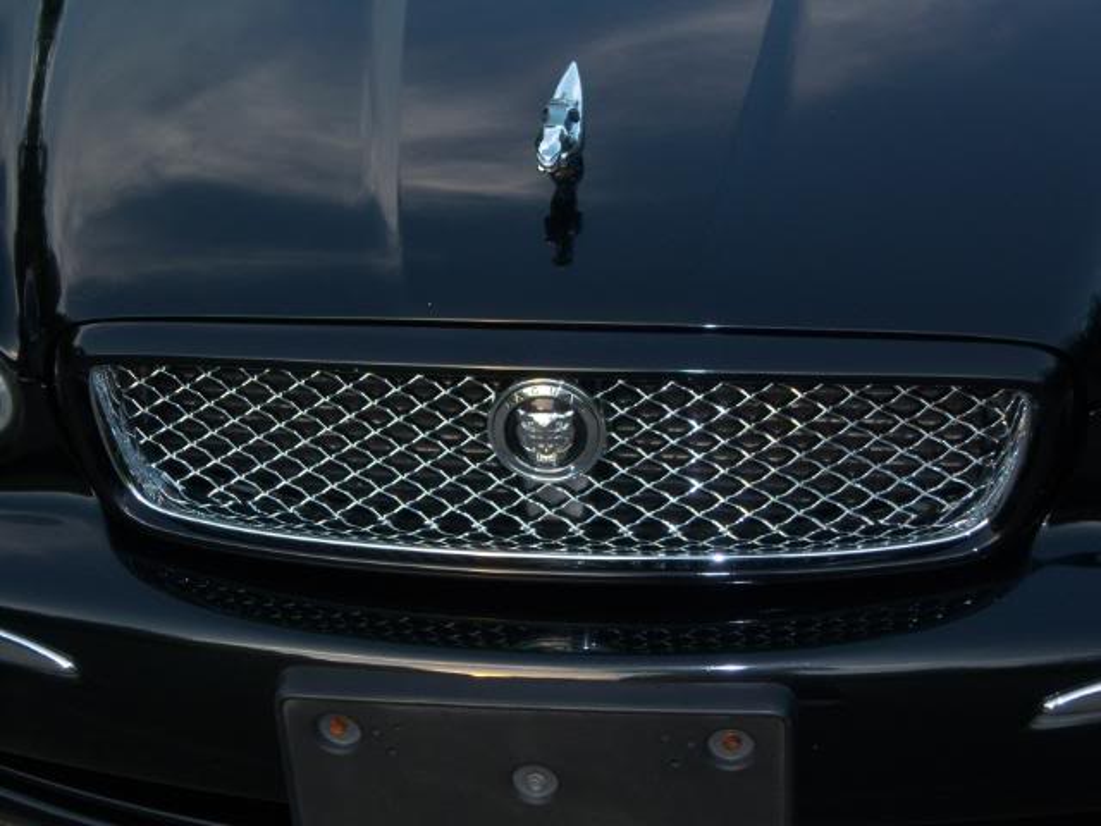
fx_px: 2131
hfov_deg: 29.0
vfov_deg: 21.9
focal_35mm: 67
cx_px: 550
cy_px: 413
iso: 80
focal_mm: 14.1
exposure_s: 1/80
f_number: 4
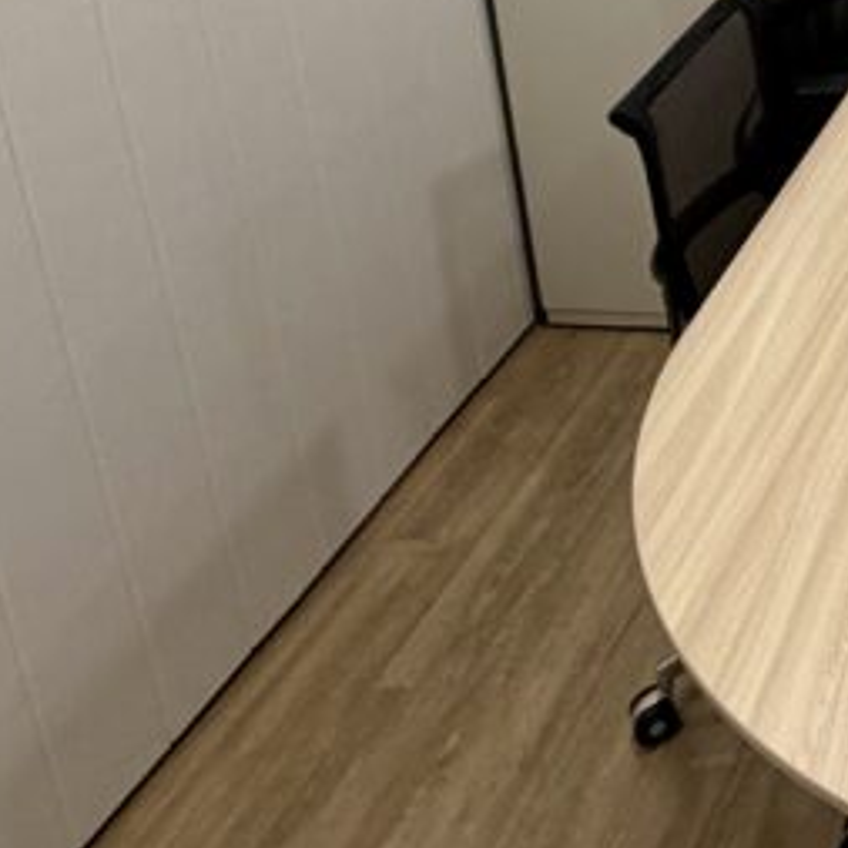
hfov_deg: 25.9
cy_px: -158
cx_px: 1247
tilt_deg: -14.0
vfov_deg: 29.5
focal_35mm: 50
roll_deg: +1.0
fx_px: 1386
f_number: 2.2
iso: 250
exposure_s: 1/100
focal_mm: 2.22
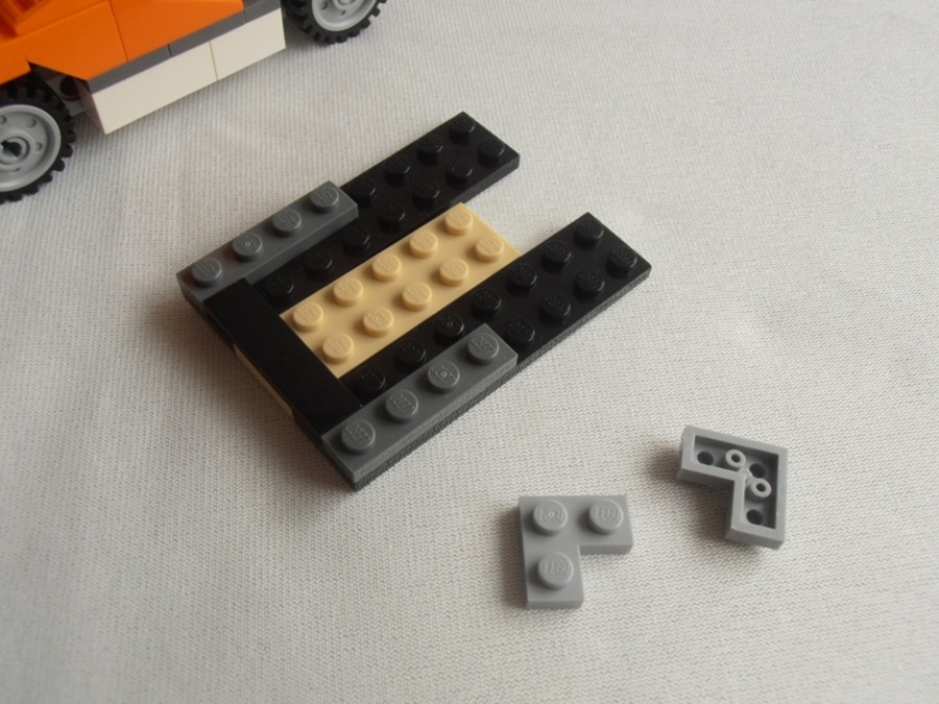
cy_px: 352
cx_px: 470
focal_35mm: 37
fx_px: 1004
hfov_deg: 50.1
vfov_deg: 38.7
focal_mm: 6.61
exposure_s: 1/40
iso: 80
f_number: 3.9
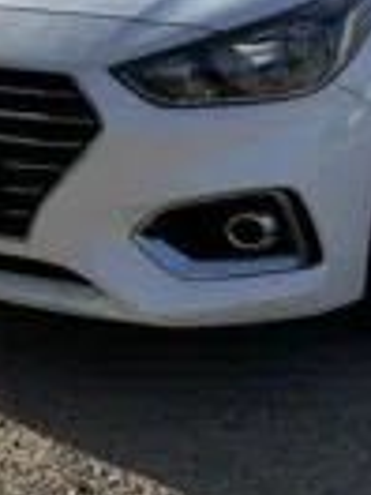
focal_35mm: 73
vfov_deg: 24.7
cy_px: -60
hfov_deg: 20.1
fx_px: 1043
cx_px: 251
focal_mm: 6.86
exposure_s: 1/3717
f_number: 1.78
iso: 80
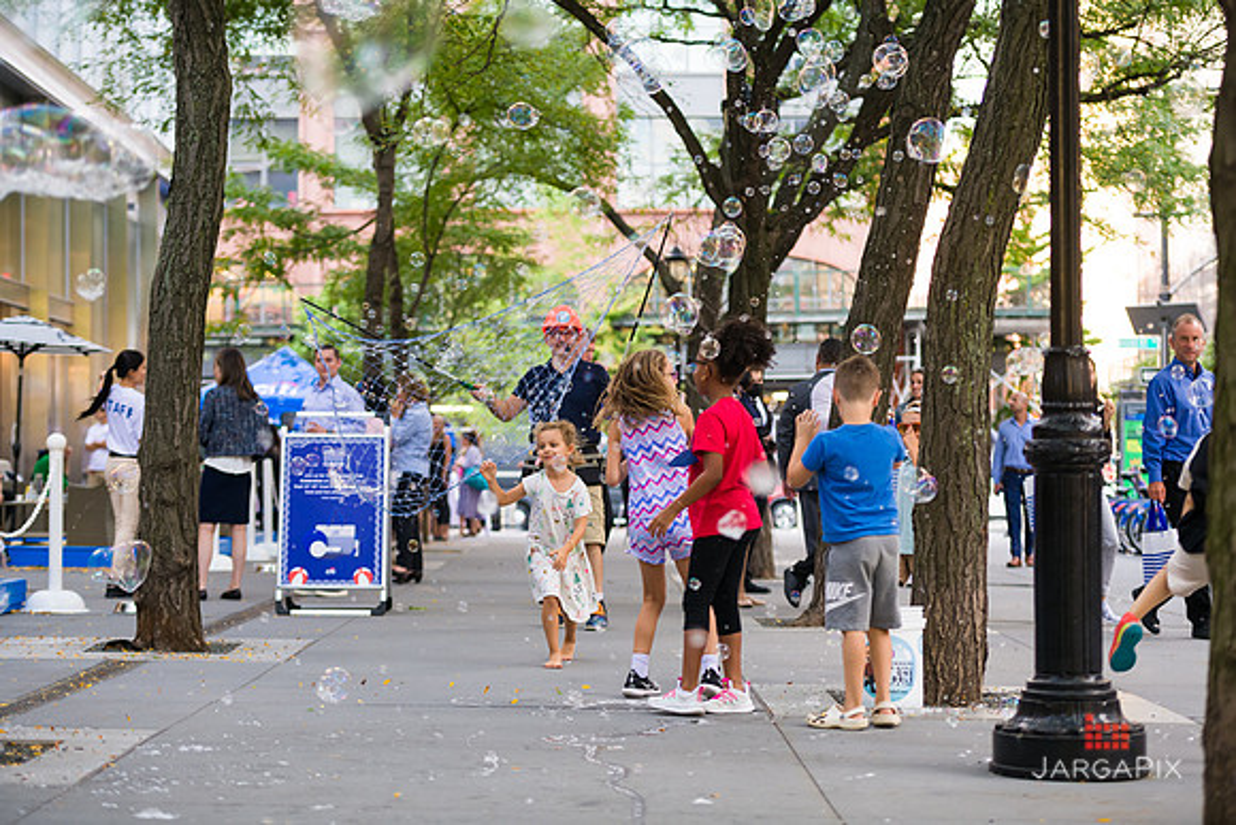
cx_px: 618
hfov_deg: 24.8
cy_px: 412
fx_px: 2816
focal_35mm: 82
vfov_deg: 16.7
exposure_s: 1/400
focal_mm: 82
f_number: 3.2
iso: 400
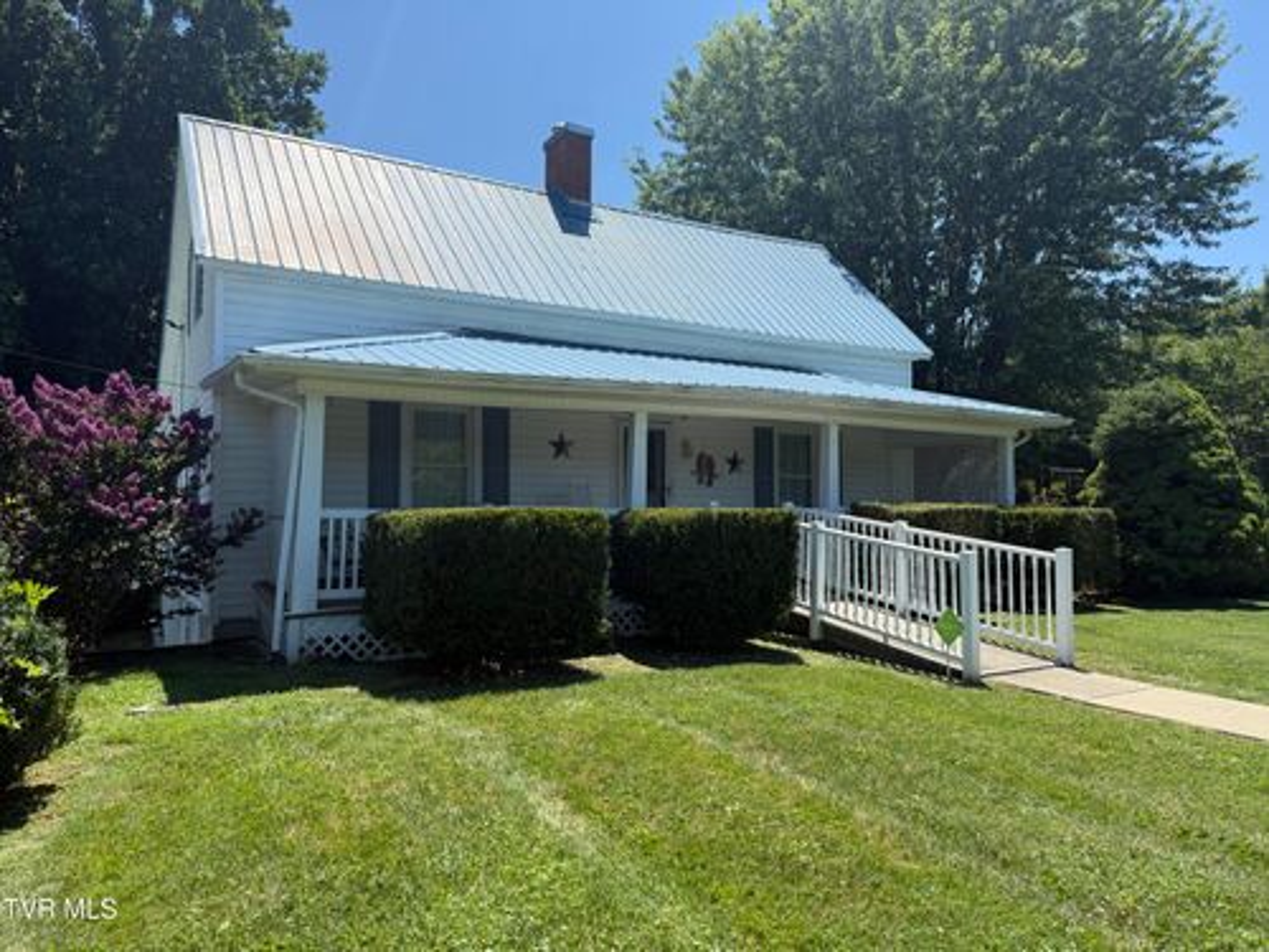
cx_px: 634
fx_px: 880
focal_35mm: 24
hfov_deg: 71.6
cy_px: 476
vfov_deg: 56.8
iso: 100
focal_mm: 6.76
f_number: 1.78
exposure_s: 1/3953
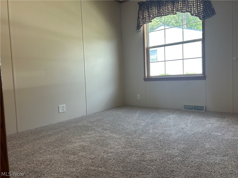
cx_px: 119
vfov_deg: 53.1
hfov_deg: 67.3
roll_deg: +3.3
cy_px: 89
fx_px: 179
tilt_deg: -3.8
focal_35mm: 26
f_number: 1.5
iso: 40
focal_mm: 5.7
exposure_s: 1/120
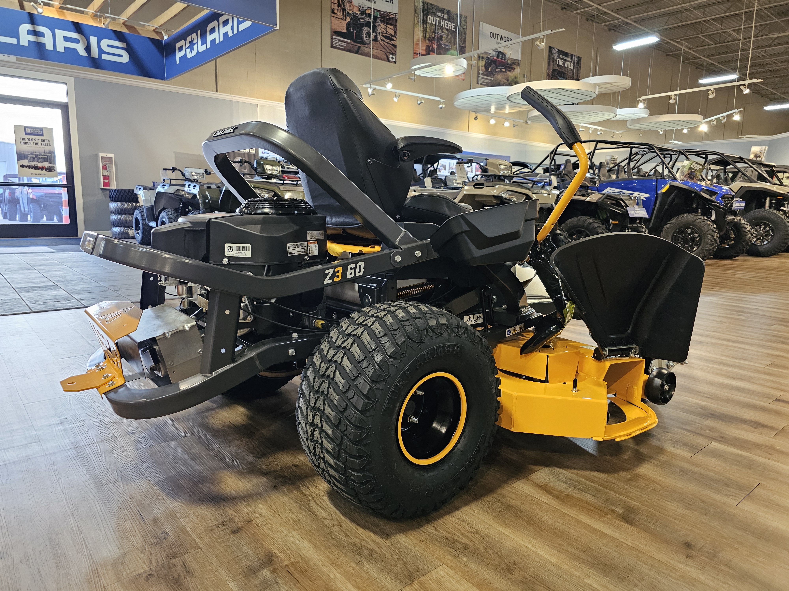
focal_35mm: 23
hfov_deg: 73.9
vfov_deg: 58.9
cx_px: 394
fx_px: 524
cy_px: 296
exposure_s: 1/120
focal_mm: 6.3
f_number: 1.7
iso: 1000
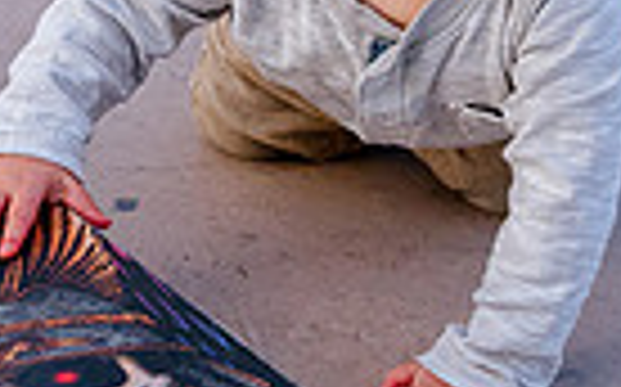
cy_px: 85
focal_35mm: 158
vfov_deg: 8.3
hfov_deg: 13.2
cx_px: 137
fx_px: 2672
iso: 1250
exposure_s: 1/800
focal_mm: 28
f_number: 7.1
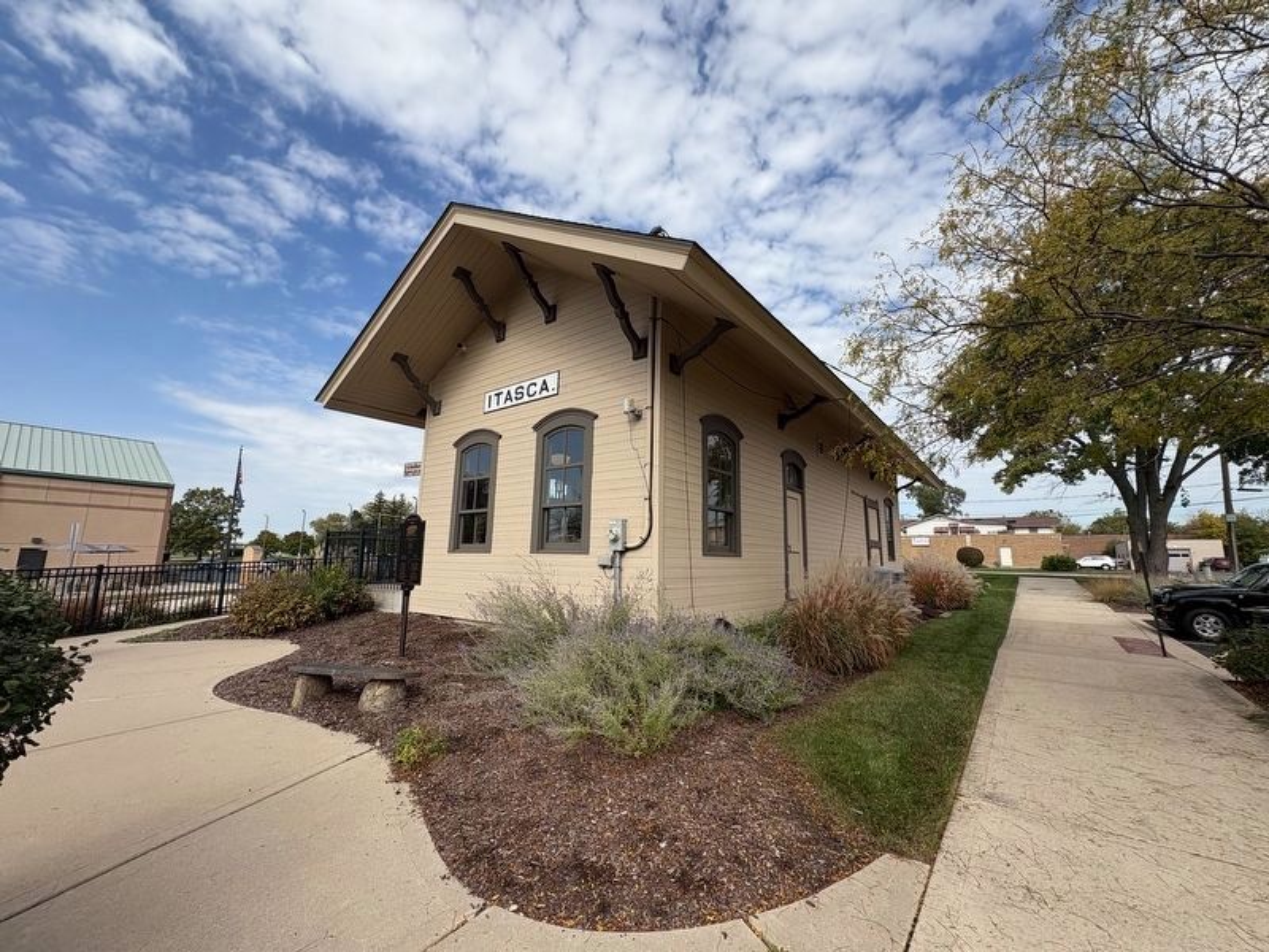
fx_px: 513
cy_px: 476
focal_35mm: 14
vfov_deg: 85.7
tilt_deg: +9.2
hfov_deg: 102.1
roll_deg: -0.5
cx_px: 634
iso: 50
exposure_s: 1/1506
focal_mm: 2.22
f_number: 2.2
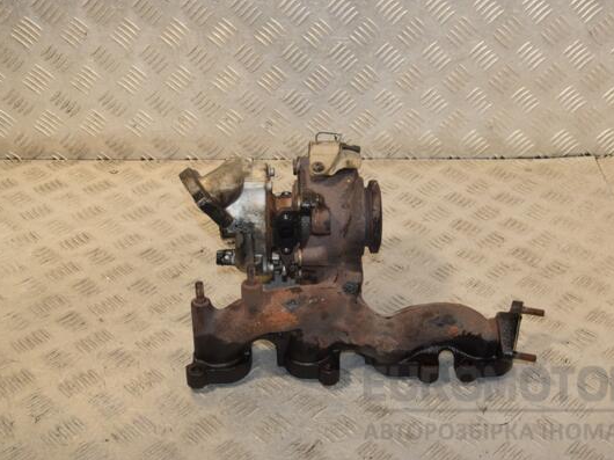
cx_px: 342
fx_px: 869
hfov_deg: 38.9
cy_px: 229
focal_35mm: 49
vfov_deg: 29.7
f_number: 7.1
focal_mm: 30
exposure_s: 1/200
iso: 800
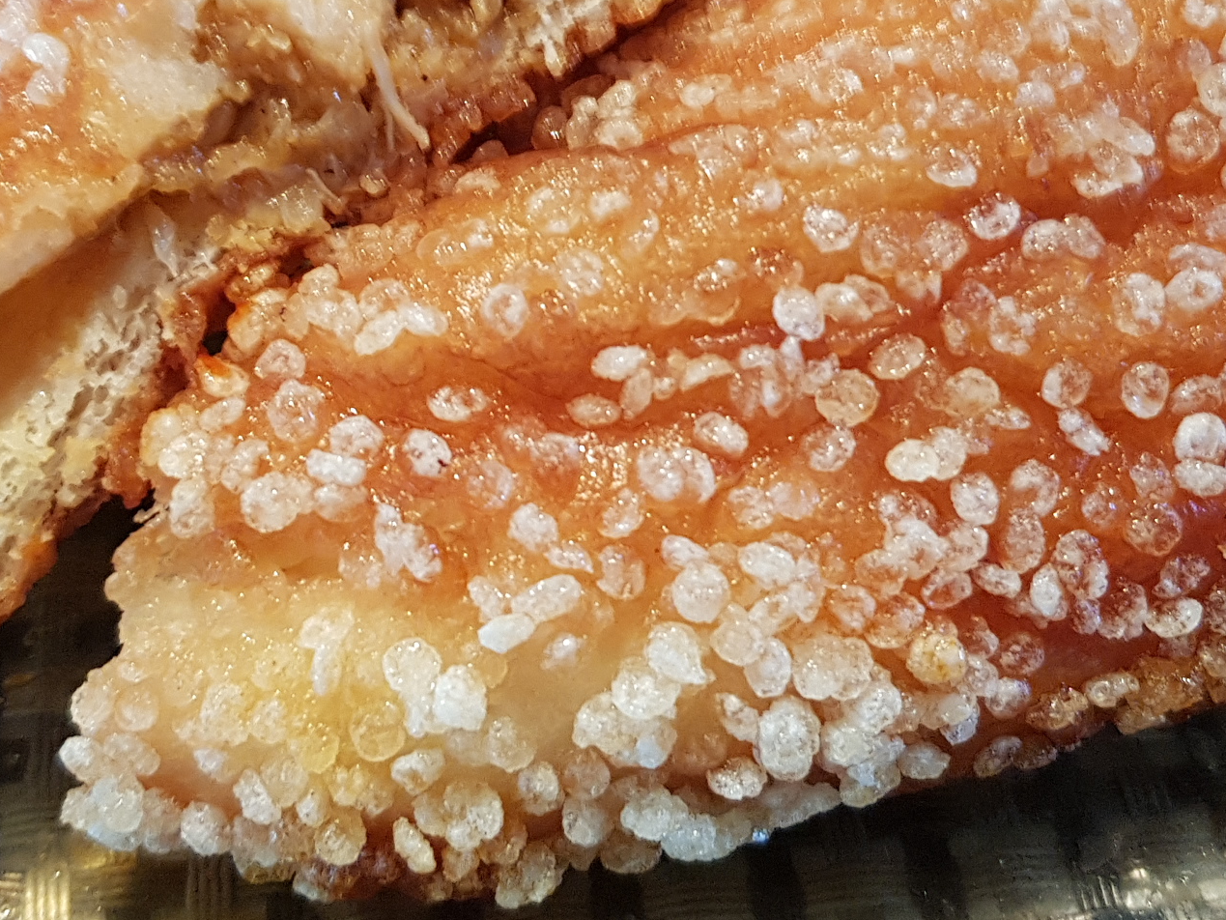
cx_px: 584
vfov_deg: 24.5
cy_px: 221
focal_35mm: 59
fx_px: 2090
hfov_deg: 32.7
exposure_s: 1/30
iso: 160
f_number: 1.7
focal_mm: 4.3
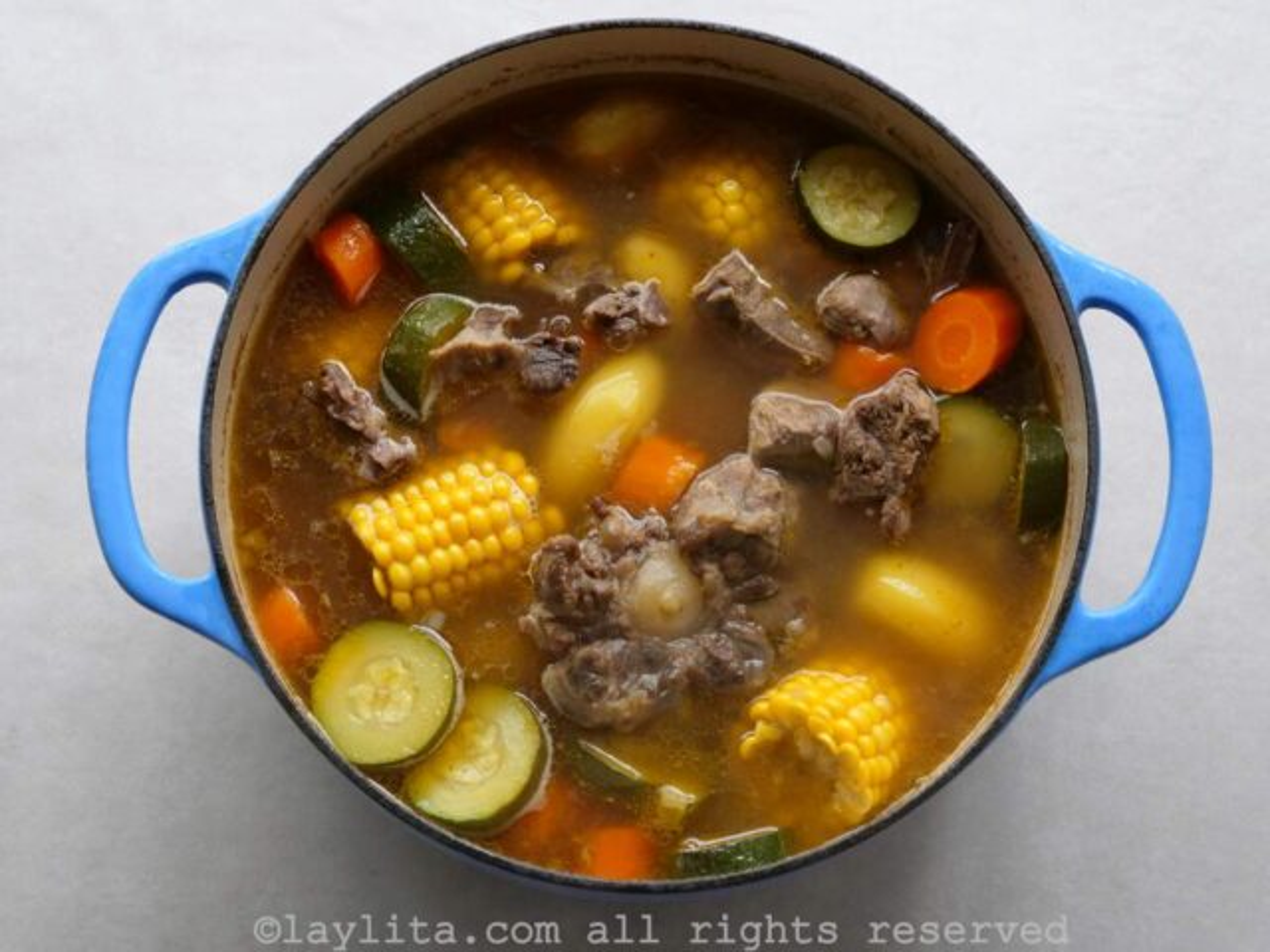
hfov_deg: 25.7
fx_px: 2788
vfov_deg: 19.4
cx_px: 635
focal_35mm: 76
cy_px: 476
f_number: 3.9
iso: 1000
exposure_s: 1/100
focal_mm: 38
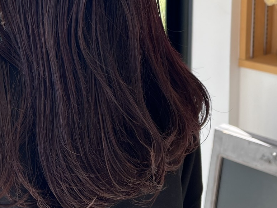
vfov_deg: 20.6
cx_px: 137
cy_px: -1
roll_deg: -1.5
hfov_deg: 28.2
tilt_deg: -8.1
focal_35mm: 69
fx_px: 552
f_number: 1.5
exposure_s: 1/243
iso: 40
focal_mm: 5.7
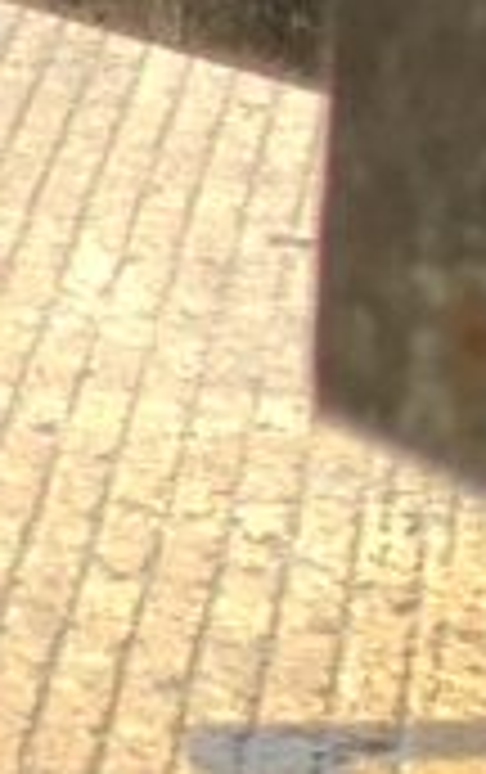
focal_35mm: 183
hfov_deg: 5.7
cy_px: -441
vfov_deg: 10.9
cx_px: -1732
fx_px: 3865
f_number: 1.8
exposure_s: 1/122
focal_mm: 3
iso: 40
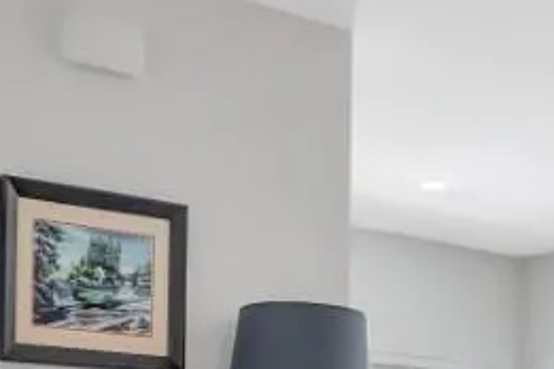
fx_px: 1469
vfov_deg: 13.7
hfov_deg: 21.4
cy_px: 515
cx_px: 261
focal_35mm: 95
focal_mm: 15.4
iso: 400
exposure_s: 1/25
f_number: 8
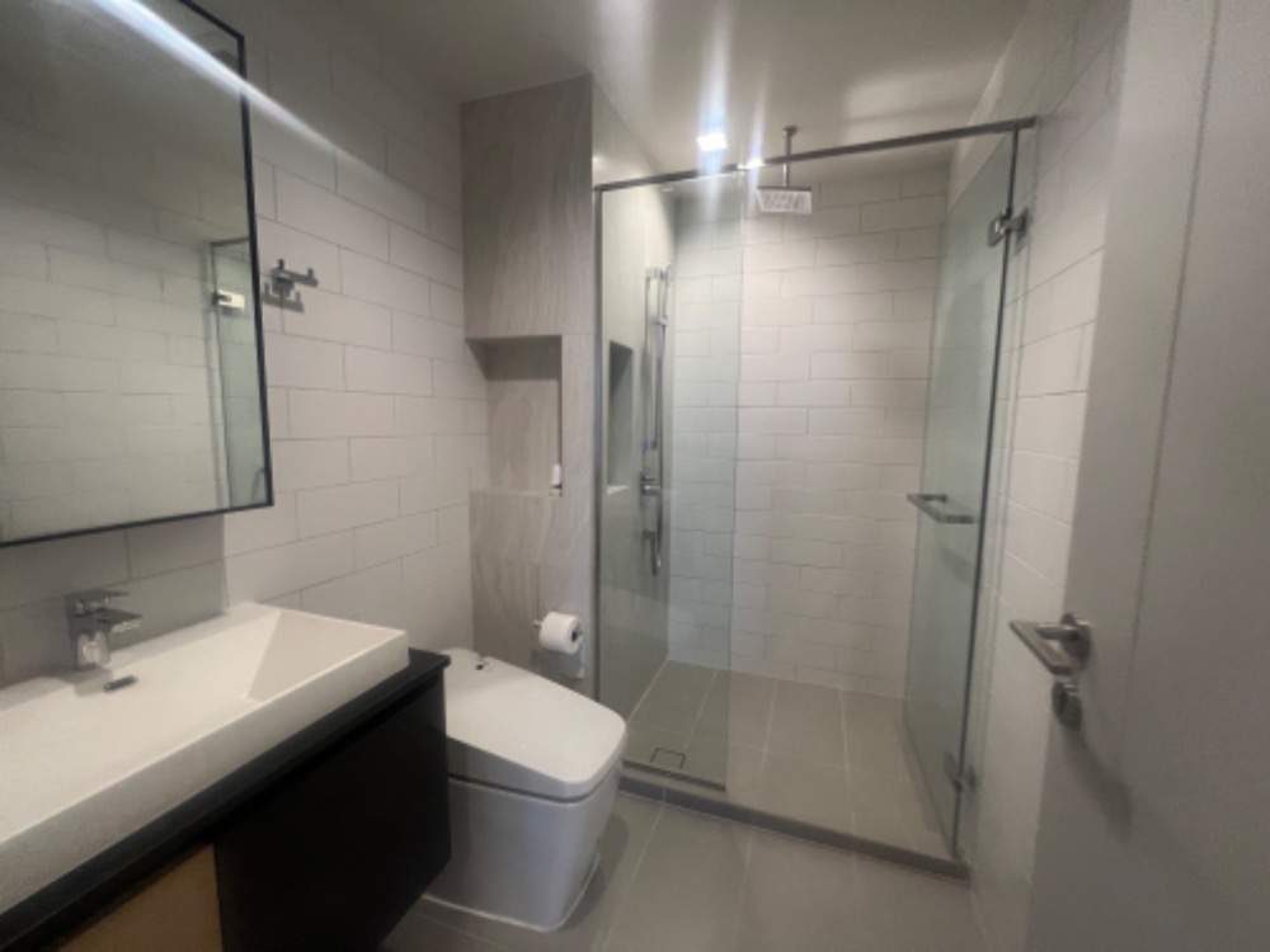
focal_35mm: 13
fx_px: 477
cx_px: 635
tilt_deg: -11.1
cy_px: 476
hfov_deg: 106.2
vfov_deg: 89.9
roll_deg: +0.2
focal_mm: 1.57
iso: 200
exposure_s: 1/50
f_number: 1.8
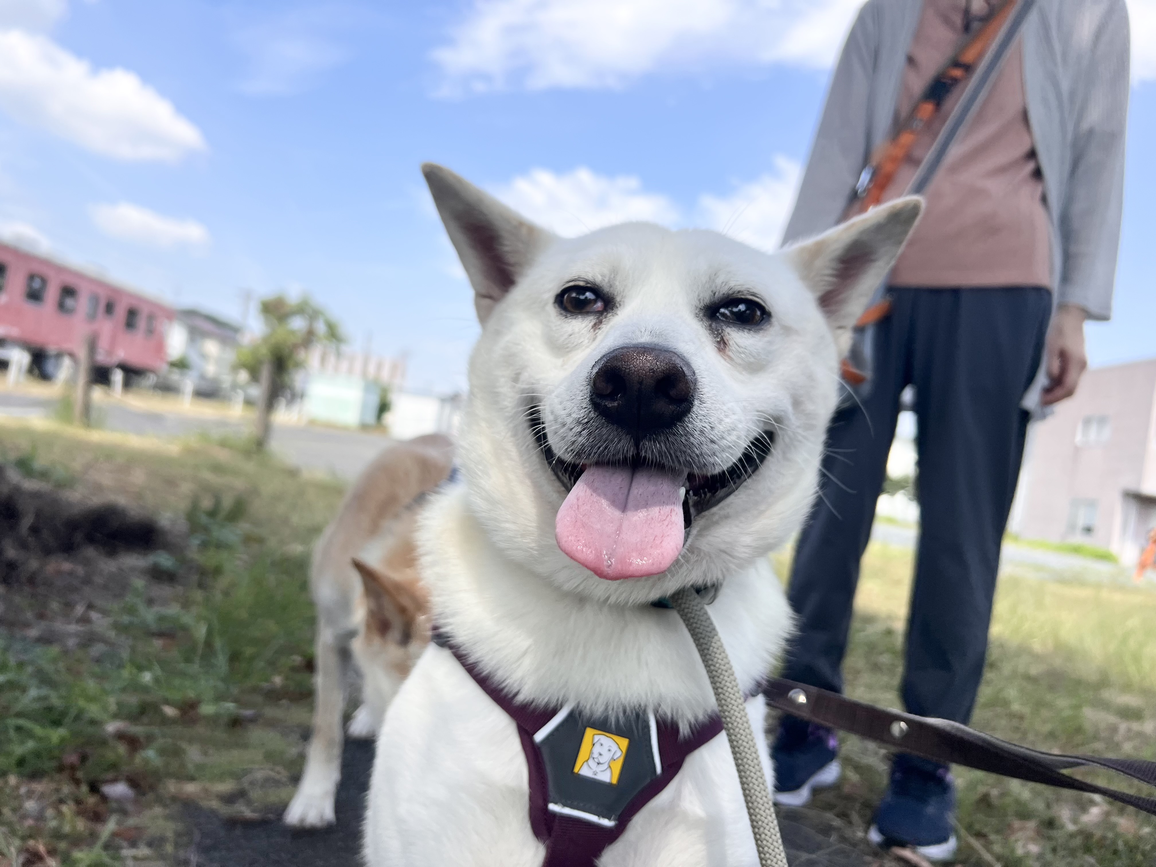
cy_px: 434
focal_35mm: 26
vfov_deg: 53.1
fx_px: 868
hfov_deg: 67.3
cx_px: 578
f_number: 1.5
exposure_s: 1/2762
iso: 50
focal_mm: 5.7
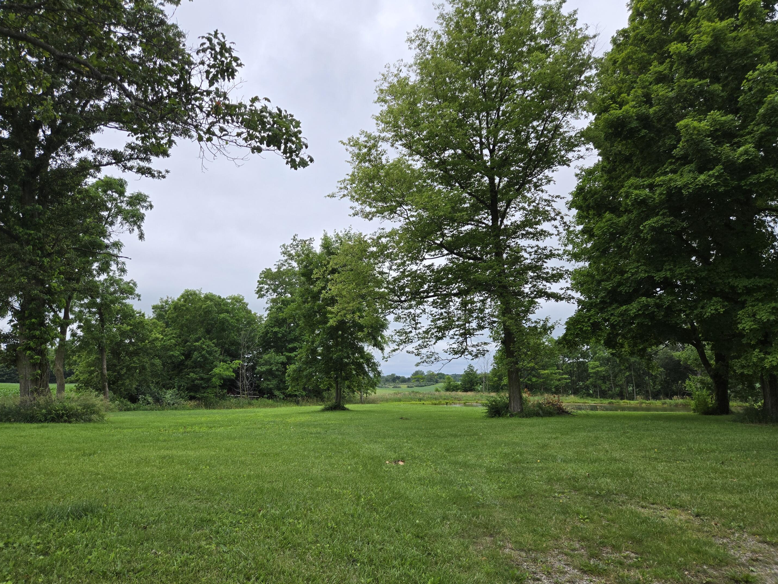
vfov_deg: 56.8
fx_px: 539
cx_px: 381
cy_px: 300
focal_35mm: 24
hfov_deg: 71.6
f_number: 1.8
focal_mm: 5.4
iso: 80
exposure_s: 1/1437
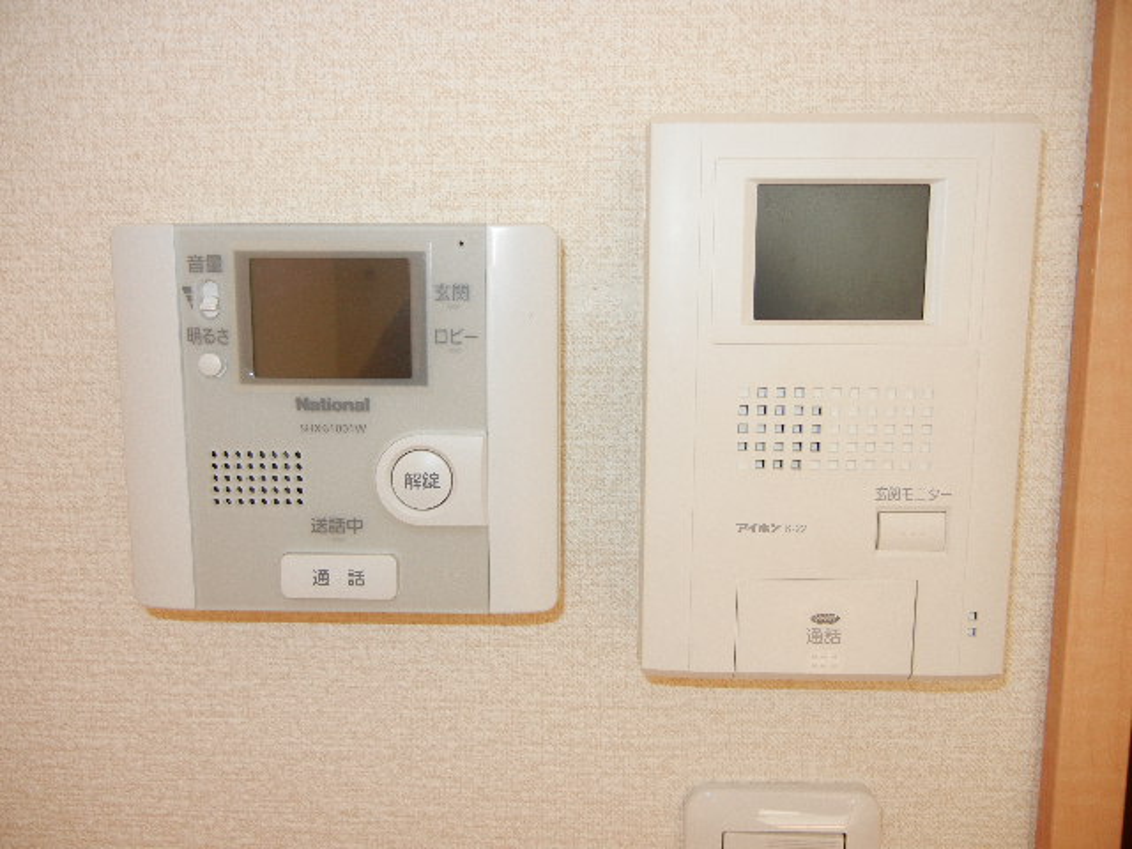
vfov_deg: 46.8
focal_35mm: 30
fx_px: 981
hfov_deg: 60.0
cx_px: 566
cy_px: 424
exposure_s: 1/30
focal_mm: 5.4
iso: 198
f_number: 3.5
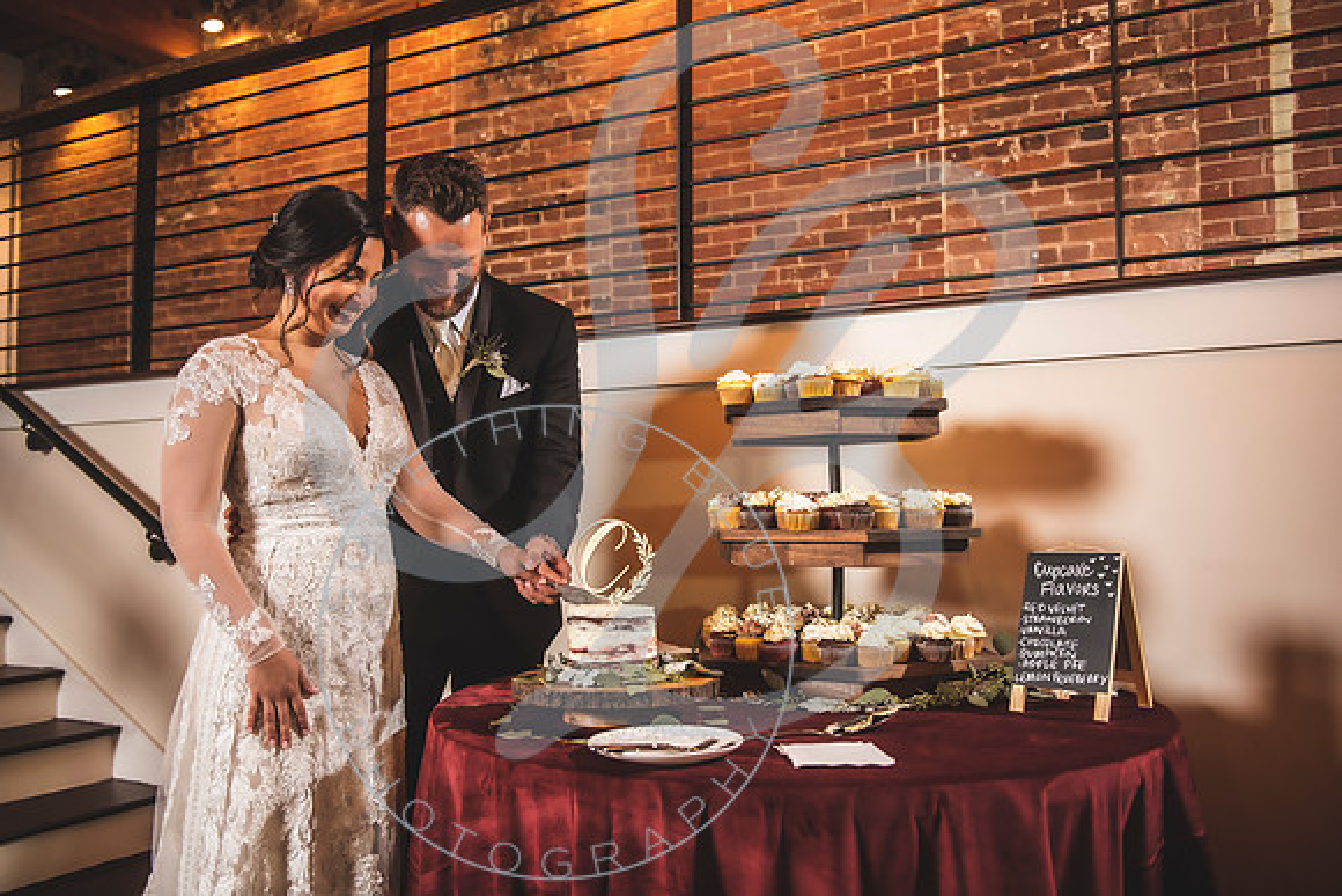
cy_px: 448
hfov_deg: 60.3
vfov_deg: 42.3
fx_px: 1156
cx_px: 671
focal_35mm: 31
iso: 500
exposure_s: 1/125
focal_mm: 31
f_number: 2.8
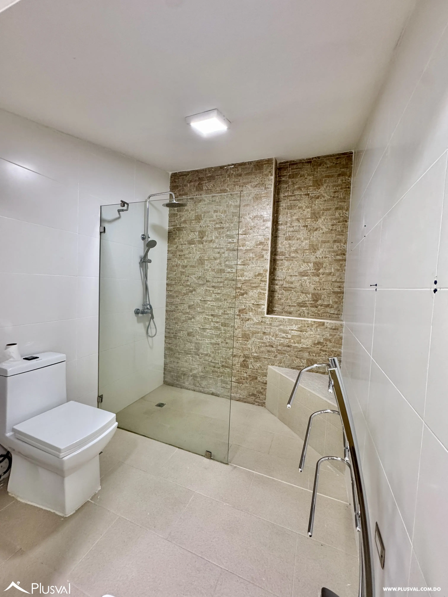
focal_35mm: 14
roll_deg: -2.4
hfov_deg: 85.7
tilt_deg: -4.2
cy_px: 298
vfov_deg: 102.1
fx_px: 242
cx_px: 224
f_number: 2.2
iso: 250
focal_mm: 2.22
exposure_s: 1/60
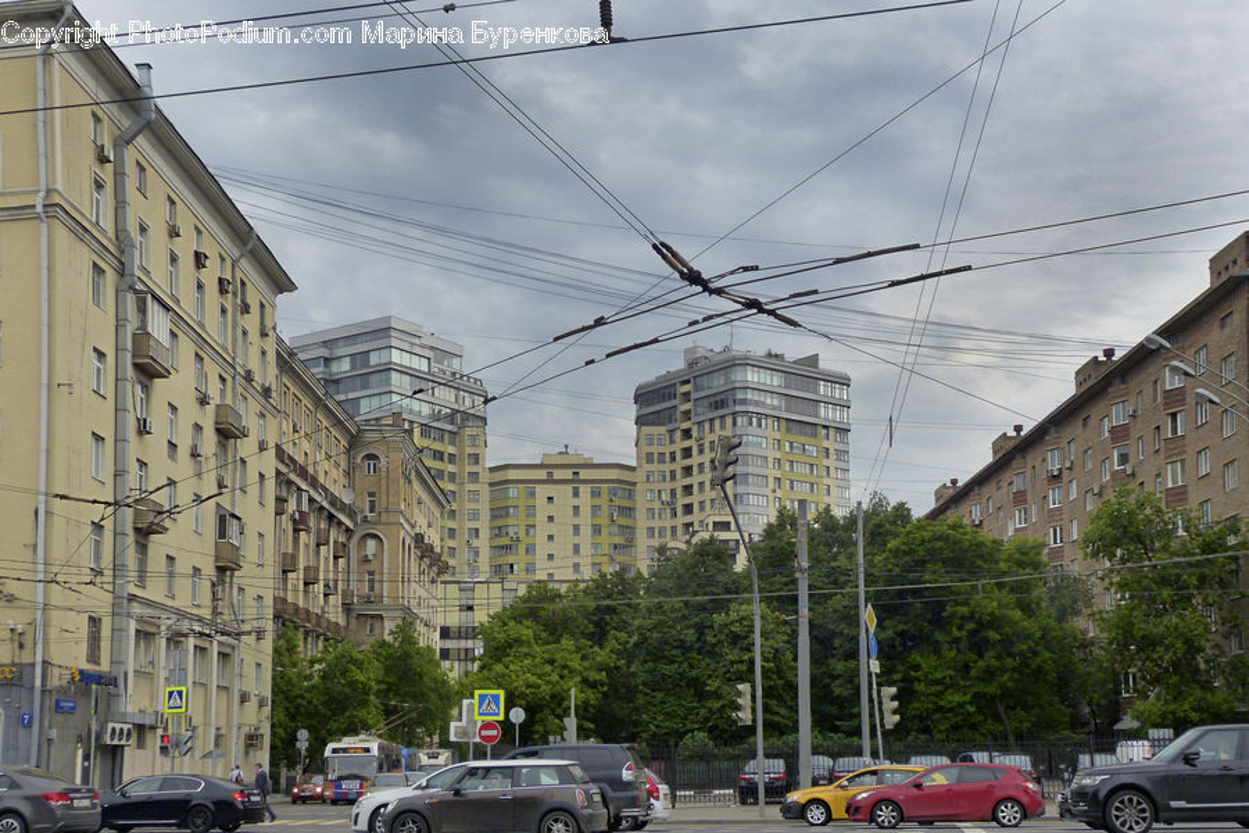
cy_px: 416
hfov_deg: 46.4
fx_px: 1457
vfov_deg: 31.9
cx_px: 624
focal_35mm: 42
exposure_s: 1/1000
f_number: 4
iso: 160
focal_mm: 7.1
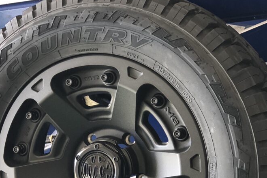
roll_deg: +14.7
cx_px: 68
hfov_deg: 18.8
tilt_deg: -26.1
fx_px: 801
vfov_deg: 12.6
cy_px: 164
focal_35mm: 108
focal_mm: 6.6
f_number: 2.8
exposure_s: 1/30
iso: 160
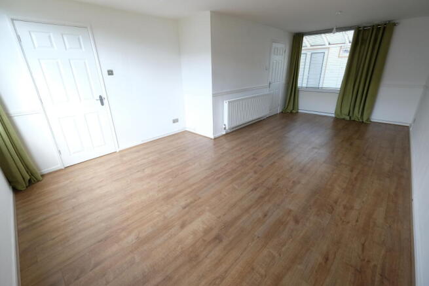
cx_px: 214
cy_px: 143
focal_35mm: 15
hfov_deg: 100.4
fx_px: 179
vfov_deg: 77.4
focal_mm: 10
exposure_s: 1/60
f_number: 4
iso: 320
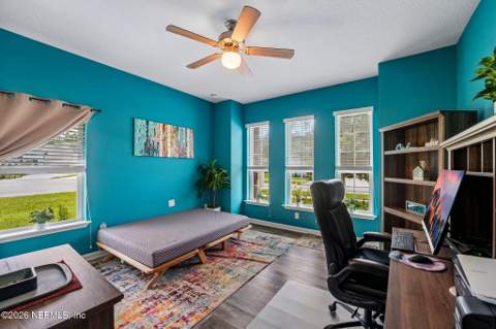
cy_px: 164
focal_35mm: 14
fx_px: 193
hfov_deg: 104.3
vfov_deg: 81.1
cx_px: 248
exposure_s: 1/2.5
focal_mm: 14
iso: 100
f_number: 8
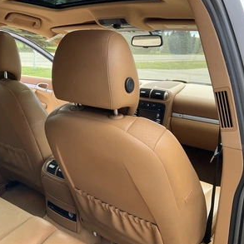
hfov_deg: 47.0
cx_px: 102
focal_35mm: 35
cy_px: 122
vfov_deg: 47.2
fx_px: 279
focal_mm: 3
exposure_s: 1/197
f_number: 1.8
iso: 25
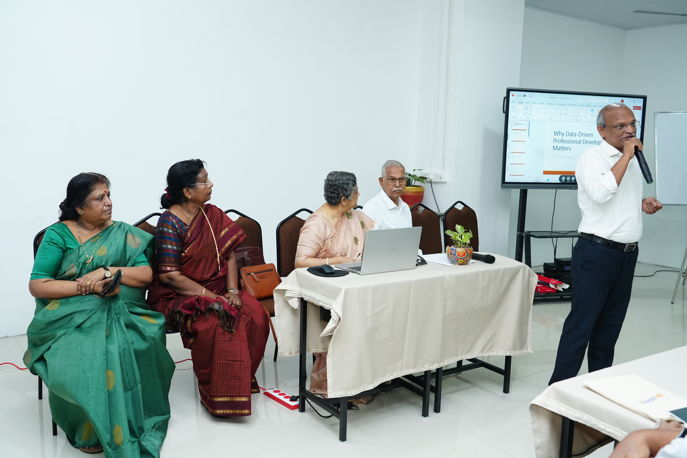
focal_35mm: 32
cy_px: 229
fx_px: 611
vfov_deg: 41.1
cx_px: 344
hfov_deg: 58.7
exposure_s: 1/125
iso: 2500
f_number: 5
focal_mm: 32
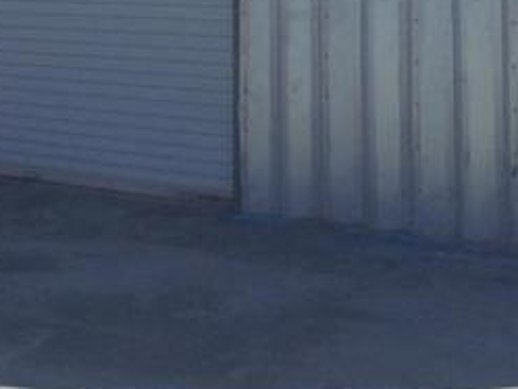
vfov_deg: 13.2
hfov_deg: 18.2
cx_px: 418
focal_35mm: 107
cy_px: -164
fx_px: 1602
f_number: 3.5
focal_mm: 4.6
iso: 100
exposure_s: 1/1000
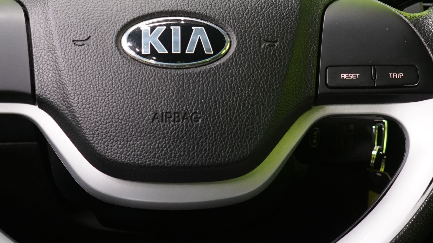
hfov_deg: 24.7
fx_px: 987
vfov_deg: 14.0
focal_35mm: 86
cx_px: 177
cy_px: 38
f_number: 5
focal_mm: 29
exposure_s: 1/25
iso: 1250
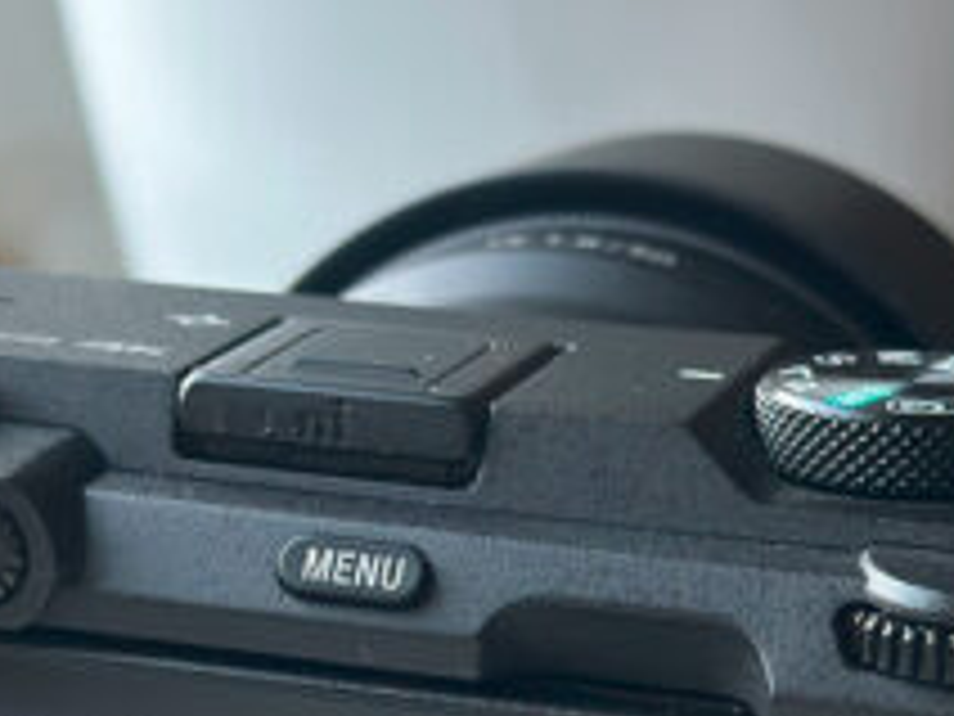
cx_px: 410
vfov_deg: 11.4
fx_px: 3500
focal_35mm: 127
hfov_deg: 15.5
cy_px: 869
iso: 100
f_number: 1.78
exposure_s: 1/172
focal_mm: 6.86
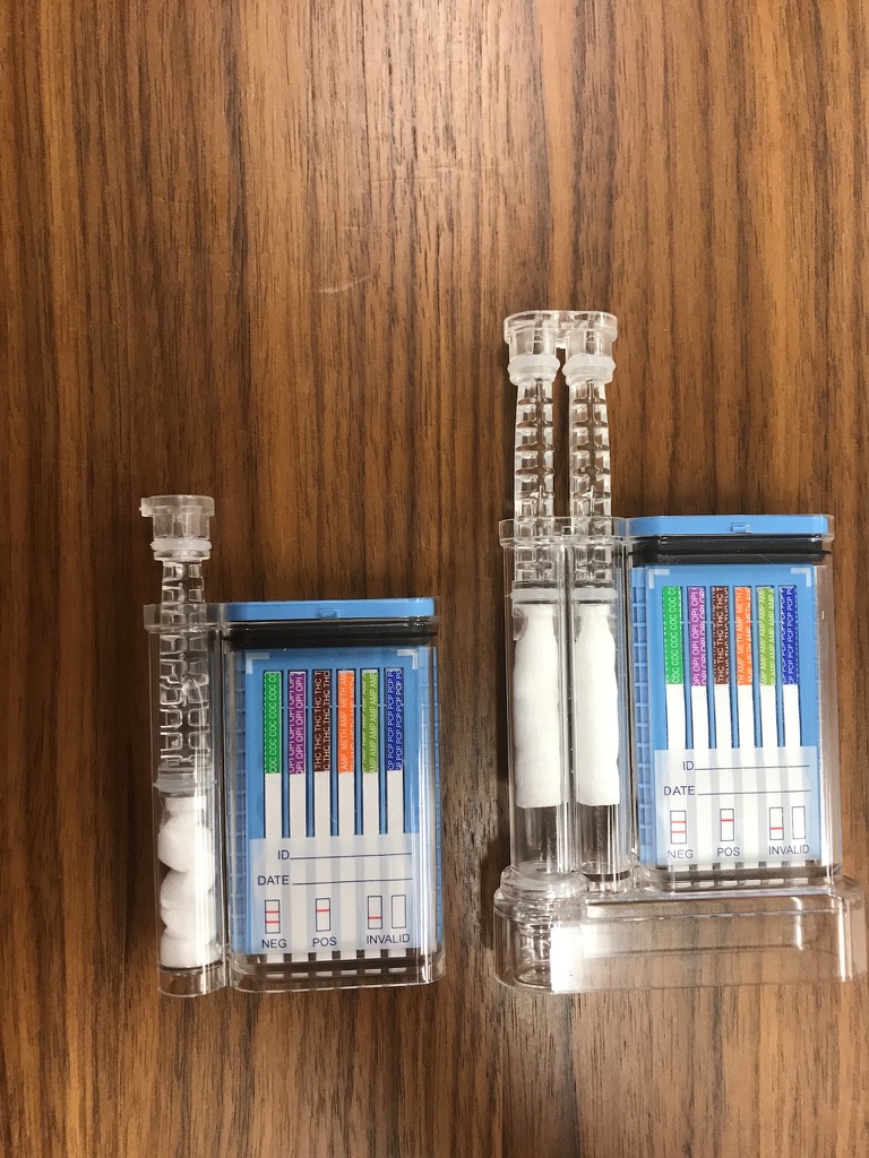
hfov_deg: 49.7
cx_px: 434
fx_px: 937
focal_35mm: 28
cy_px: 579
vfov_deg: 63.4
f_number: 1.8
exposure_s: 1/20
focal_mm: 3.99
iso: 40
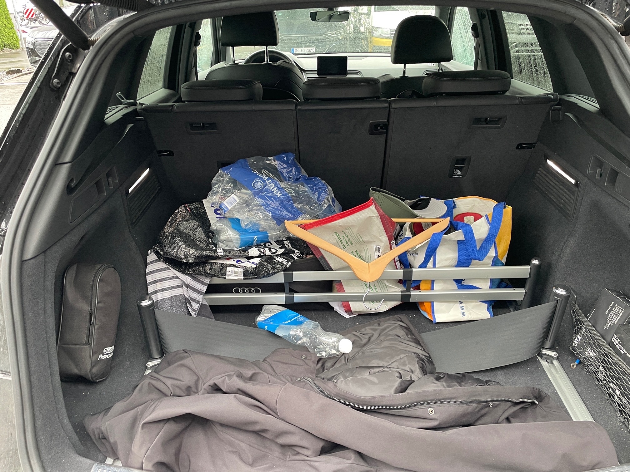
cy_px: 236
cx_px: 315
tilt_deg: -27.8
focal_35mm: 26
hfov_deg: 67.3
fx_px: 473
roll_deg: +1.5
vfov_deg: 53.1
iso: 160
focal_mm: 4.2
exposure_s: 1/60
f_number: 1.6
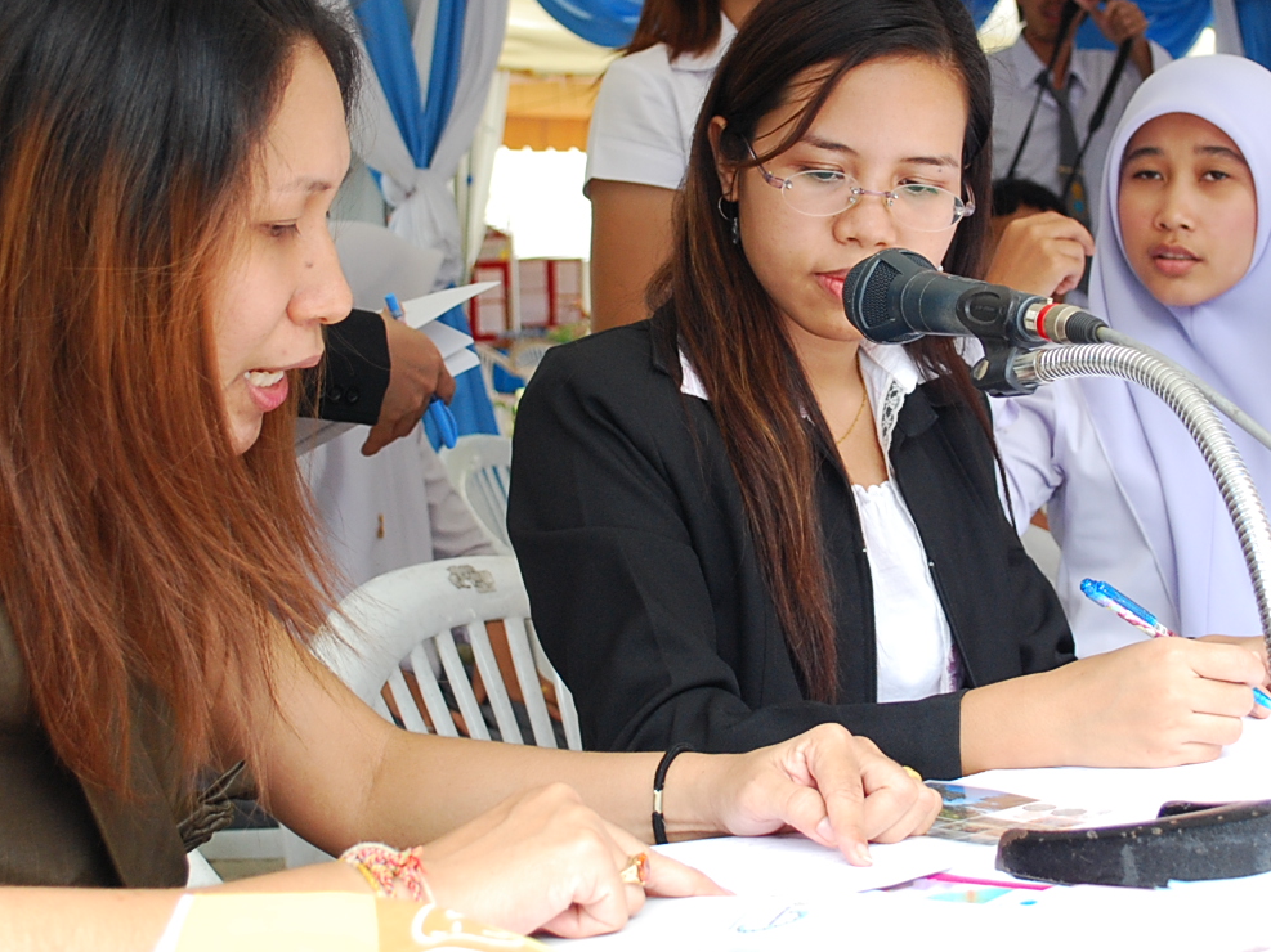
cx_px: 747
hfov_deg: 28.5
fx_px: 2496
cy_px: 332
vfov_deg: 21.5
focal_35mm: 68
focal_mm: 24
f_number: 4.2
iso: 400
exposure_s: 1/400
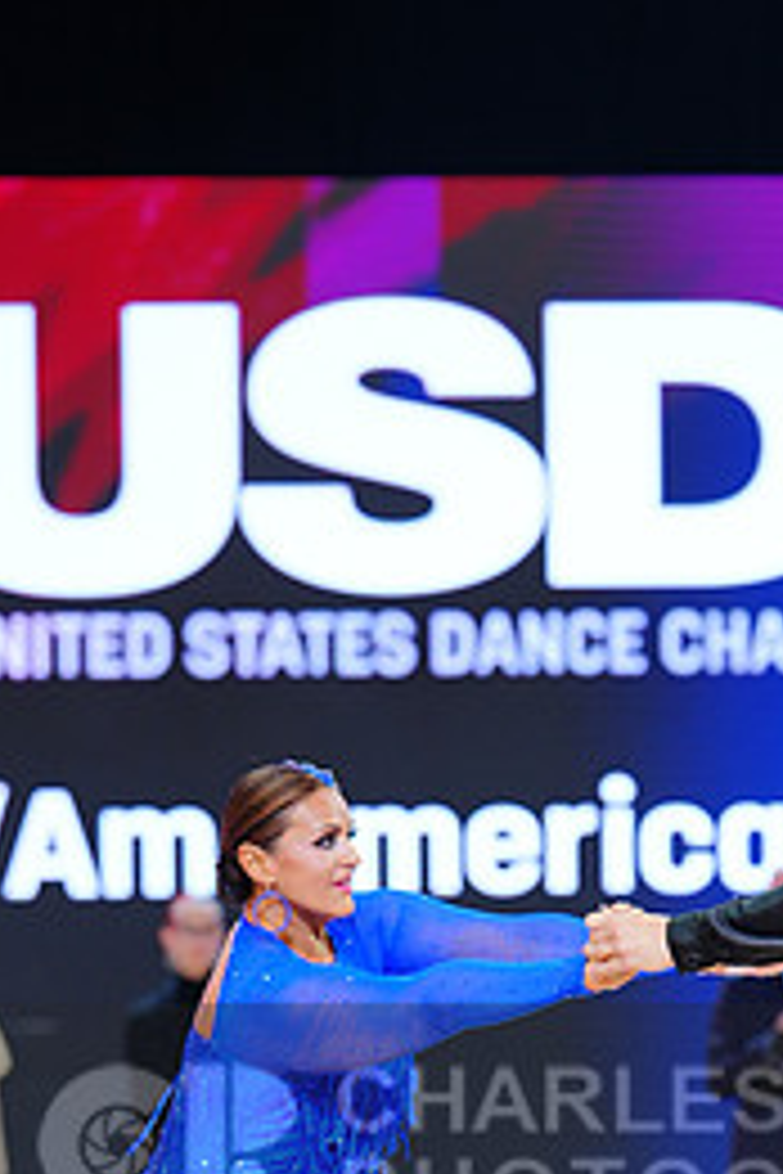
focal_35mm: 187
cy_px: 1156
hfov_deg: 7.3
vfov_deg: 10.9
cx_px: 614
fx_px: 6100
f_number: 2
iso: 320
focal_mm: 84
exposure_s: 1/400
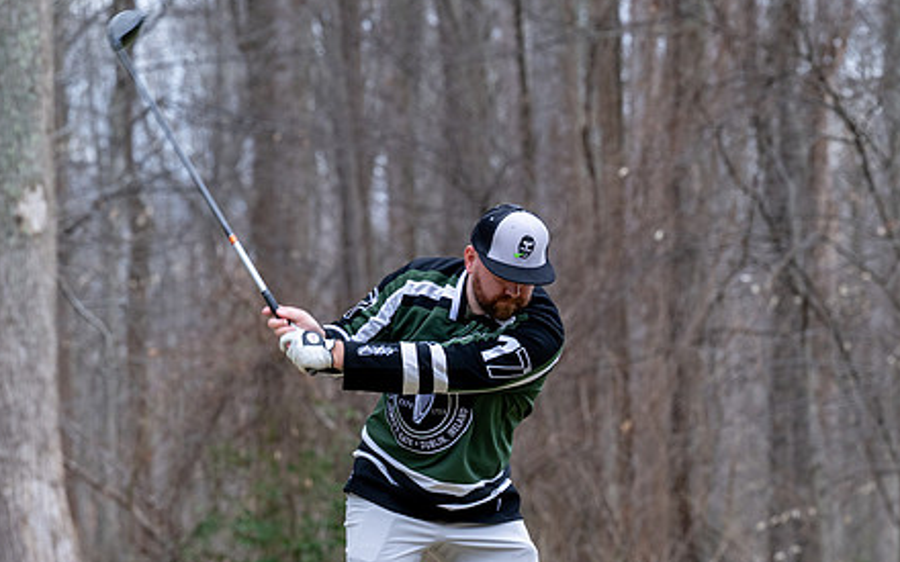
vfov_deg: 5.8
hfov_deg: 9.3
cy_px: 415
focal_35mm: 226
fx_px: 5543
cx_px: 502
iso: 640
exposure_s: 1/500
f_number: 5
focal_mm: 135
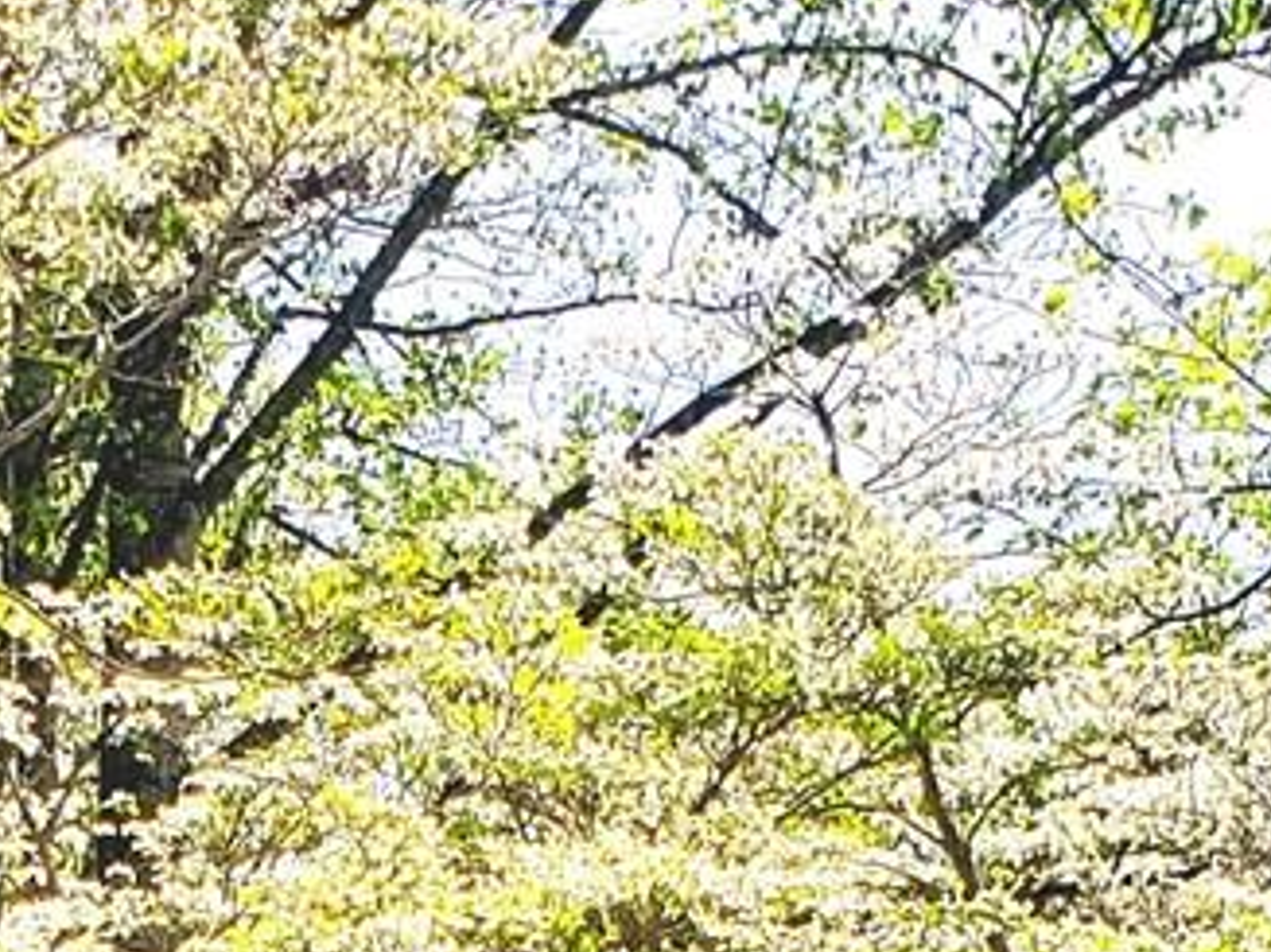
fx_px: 5983
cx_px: -23
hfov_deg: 12.0
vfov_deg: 8.4
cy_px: 2184
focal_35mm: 163
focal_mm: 4.3
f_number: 2.4
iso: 50
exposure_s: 1/1250
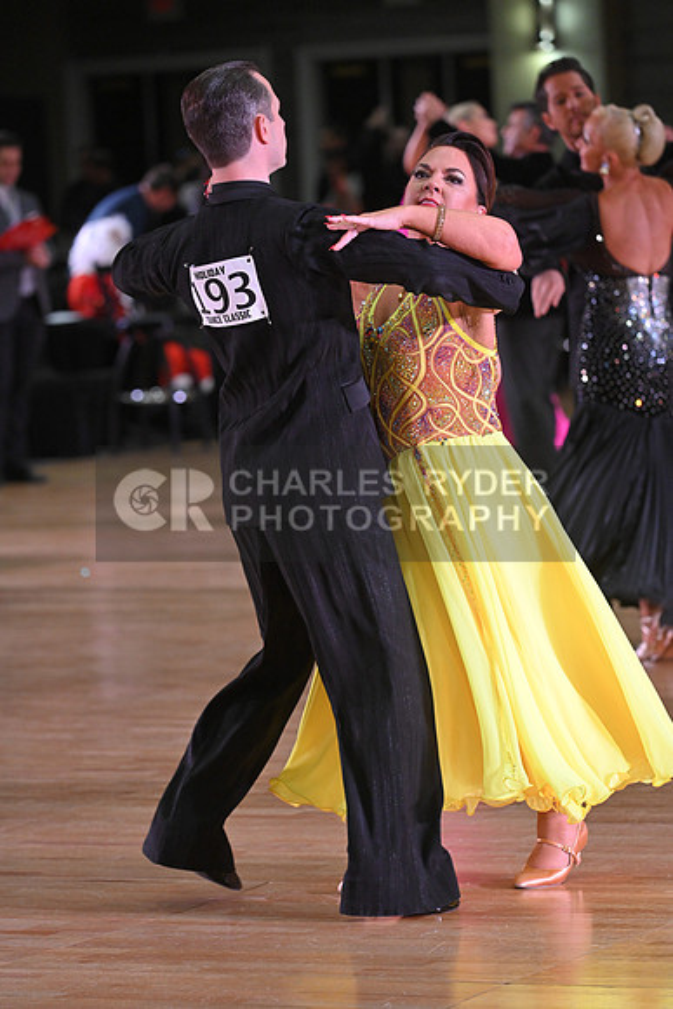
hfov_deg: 7.6
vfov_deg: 11.4
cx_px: 336
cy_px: 504
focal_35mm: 180
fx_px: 5044
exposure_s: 1/400
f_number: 5
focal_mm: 180
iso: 2500
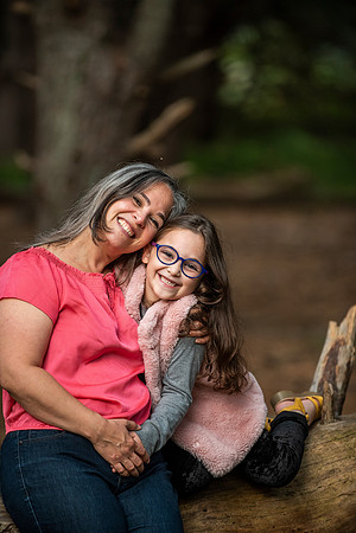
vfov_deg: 10.3
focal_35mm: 200
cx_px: 178
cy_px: 266
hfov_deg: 6.9
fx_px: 2966
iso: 1250
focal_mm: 200
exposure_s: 1/320
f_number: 3.2
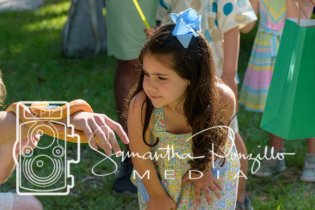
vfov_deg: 10.2
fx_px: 1181
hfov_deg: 15.2
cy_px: 105
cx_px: 158
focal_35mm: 135
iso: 280
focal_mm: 90
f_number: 5.6
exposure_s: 1/500
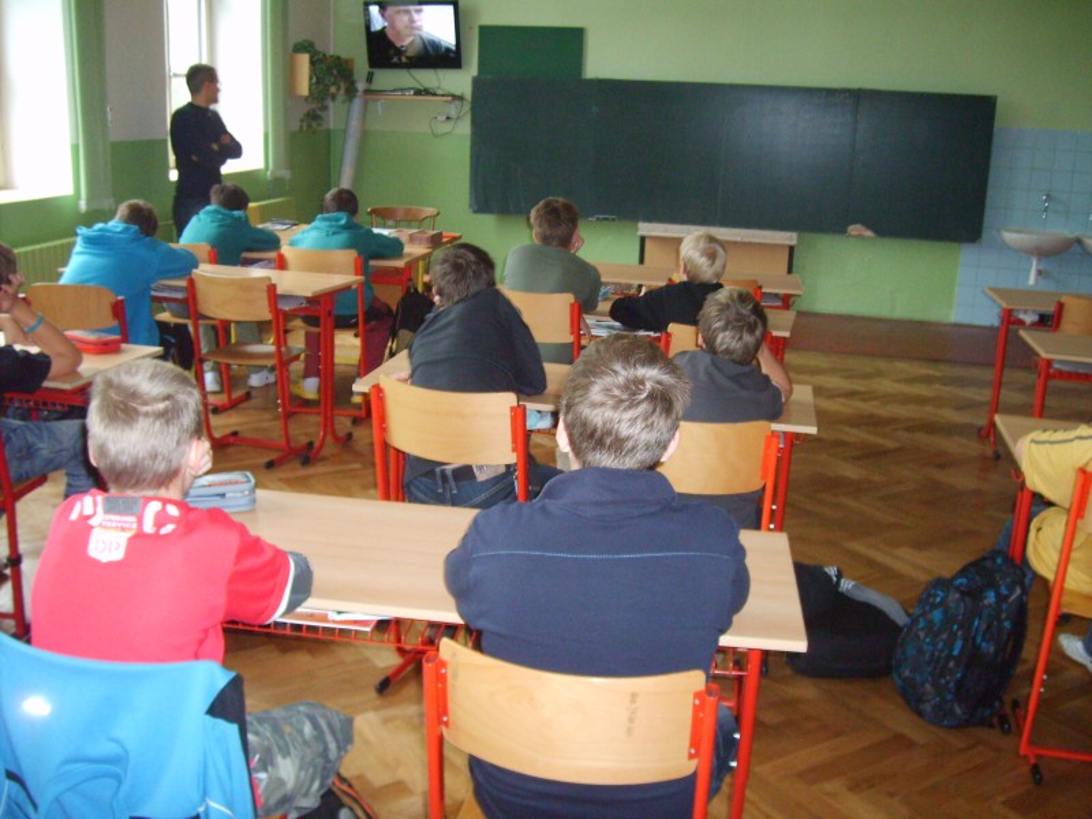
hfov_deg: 52.6
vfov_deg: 40.7
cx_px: 546
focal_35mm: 35
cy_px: 410
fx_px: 1104
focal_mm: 5.8
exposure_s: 1/45
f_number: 2.8
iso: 253
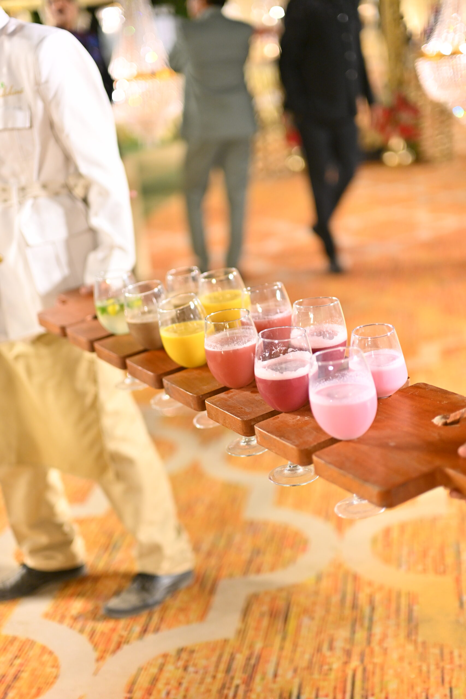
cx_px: 233
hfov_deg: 27.0
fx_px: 971
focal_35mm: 50
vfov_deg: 39.6
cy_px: 350
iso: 640
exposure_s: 1/320
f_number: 1.4
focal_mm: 50
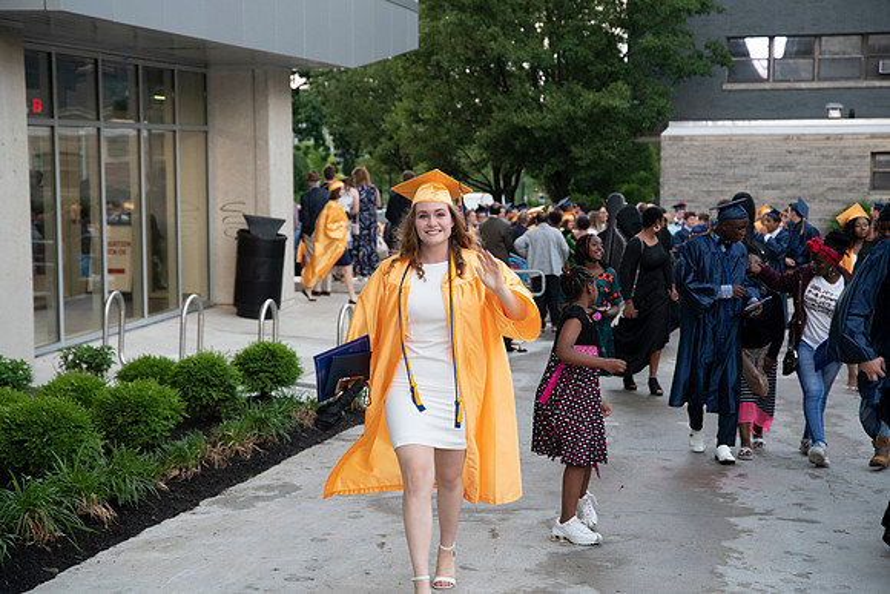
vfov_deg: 20.6
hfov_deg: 30.5
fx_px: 1632
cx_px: 445
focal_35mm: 66
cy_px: 297
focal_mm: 66
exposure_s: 1/125
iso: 2000
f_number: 4
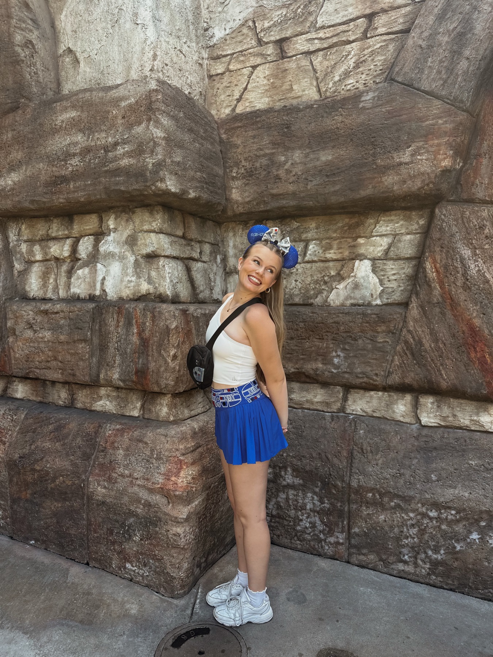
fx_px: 456
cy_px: 328
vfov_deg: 71.6
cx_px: 246
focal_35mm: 24
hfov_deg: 56.8
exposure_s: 1/650
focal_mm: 6.86
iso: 80
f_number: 1.78
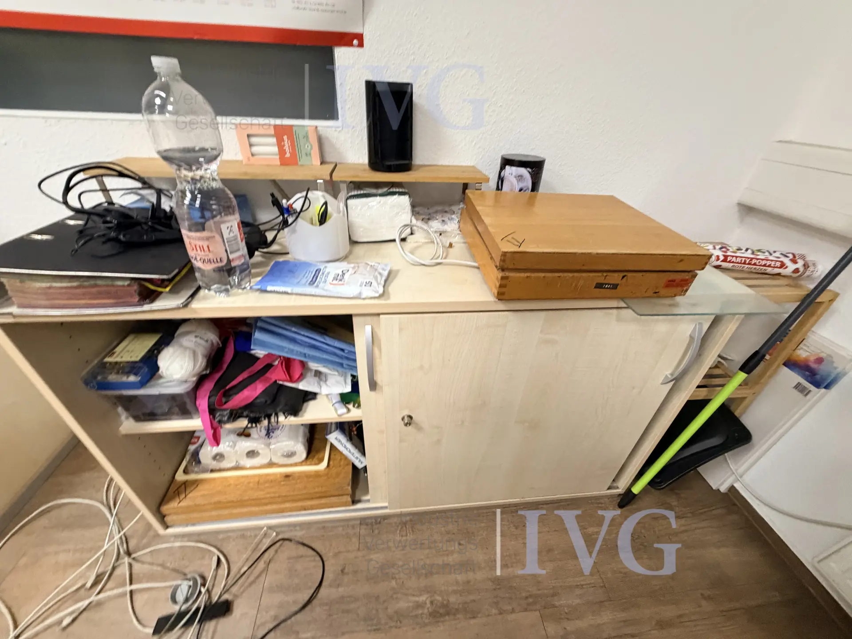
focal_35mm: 14
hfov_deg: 102.1
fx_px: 345
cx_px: 426
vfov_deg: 85.7
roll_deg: -1.4
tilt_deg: -35.4
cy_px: 320
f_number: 2.2
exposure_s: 1/60
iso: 400
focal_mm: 2.22
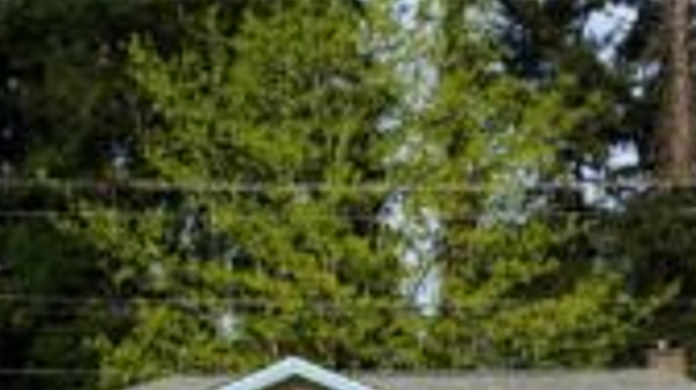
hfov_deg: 23.7
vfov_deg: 12.8
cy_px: 550
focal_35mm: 90
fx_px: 1659
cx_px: 394
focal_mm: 24
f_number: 9
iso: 100
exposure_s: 1/125
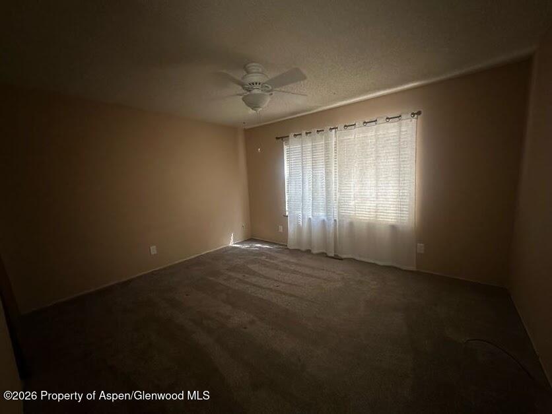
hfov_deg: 102.1
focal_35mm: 14
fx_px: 223
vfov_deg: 85.7
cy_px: 207
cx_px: 276
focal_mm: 2.22
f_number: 2.2
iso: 400
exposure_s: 1/60
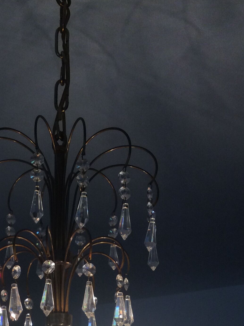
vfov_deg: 30.7
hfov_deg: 24.1
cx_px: 58
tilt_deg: +10.9
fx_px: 565
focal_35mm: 60
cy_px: 295
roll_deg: -0.2
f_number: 2.4
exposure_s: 1/100
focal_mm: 3.3
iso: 64
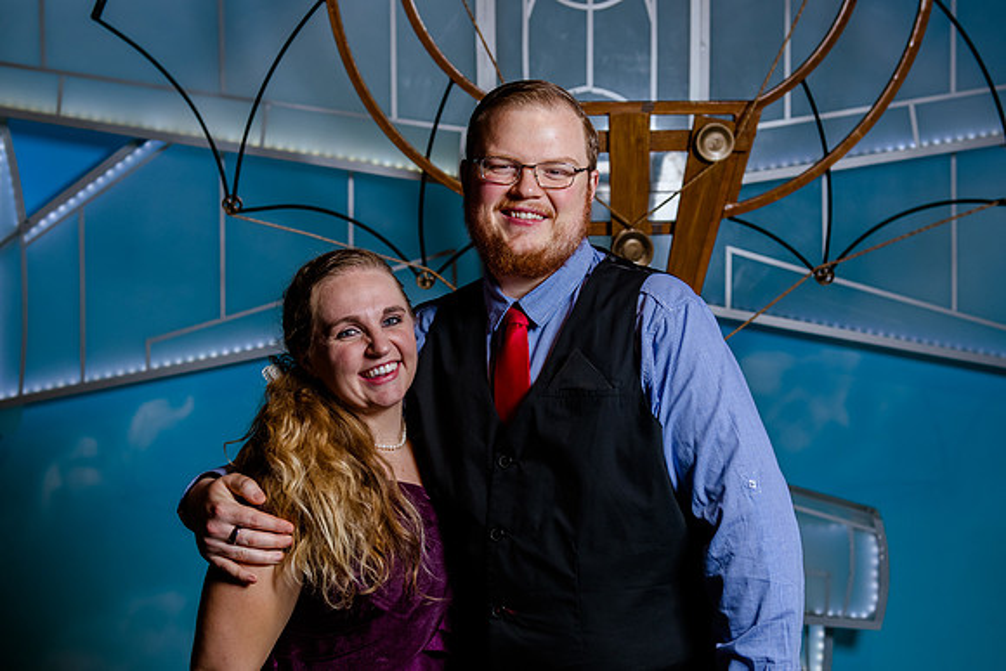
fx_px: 1668
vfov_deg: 22.7
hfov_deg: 33.6
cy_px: 309
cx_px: 512
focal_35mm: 60
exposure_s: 1/125
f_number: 4
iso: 400
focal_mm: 45
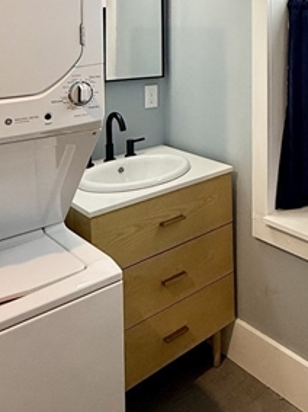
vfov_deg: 45.2
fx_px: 451
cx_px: 293
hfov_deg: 34.9
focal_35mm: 38
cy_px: 55
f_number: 2.2
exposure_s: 1/120
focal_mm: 2.22
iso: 160
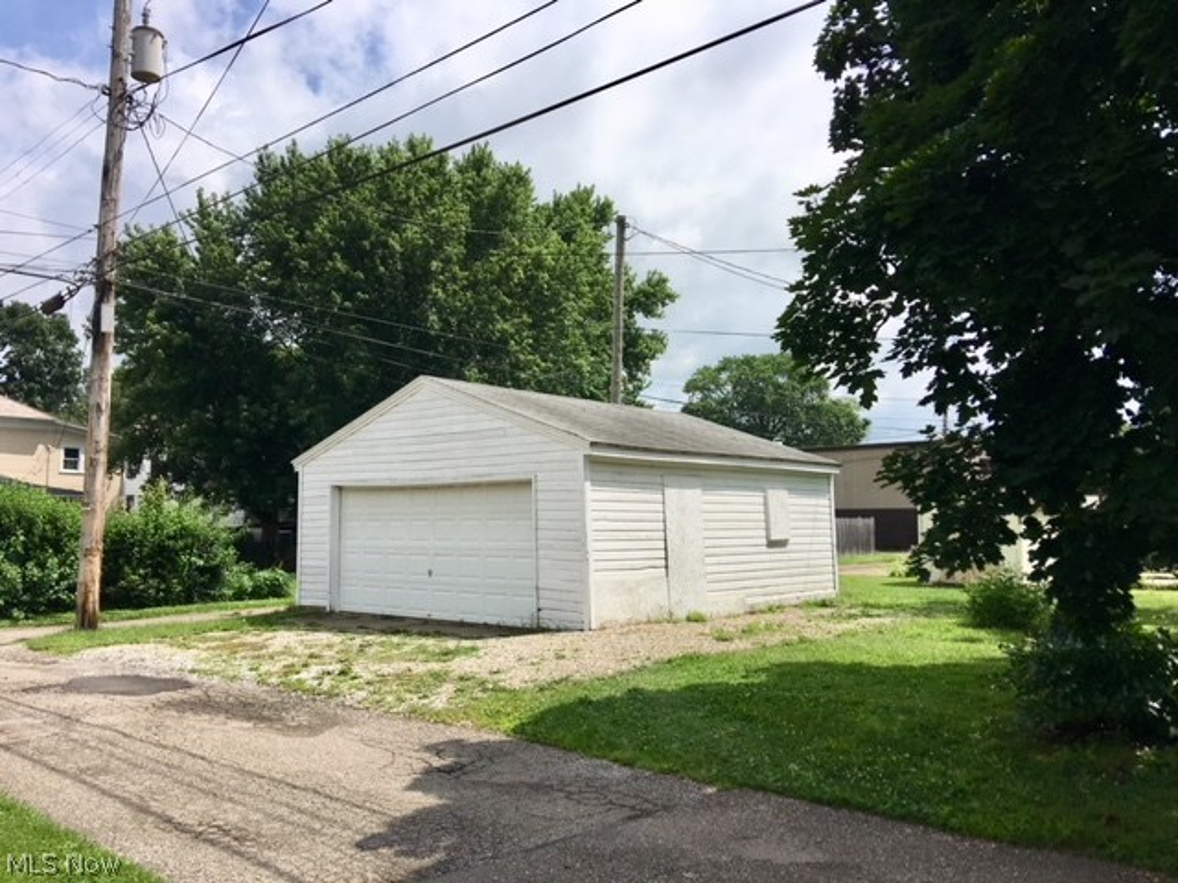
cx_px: 589
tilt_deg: +6.6
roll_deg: +0.9
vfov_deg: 48.2
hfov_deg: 61.7
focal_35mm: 29
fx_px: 987
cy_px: 442
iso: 25
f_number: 2.2
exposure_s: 1/2653
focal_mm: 4.15
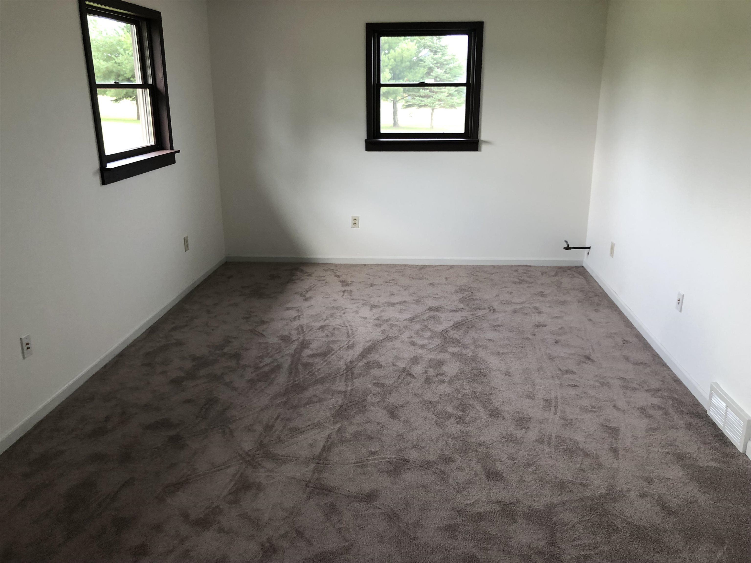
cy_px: 282
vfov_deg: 49.7
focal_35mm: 28
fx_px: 607
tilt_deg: -16.4
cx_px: 376
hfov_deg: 63.4
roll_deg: +0.0
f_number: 1.8
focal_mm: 3.99
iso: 25
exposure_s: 1/40
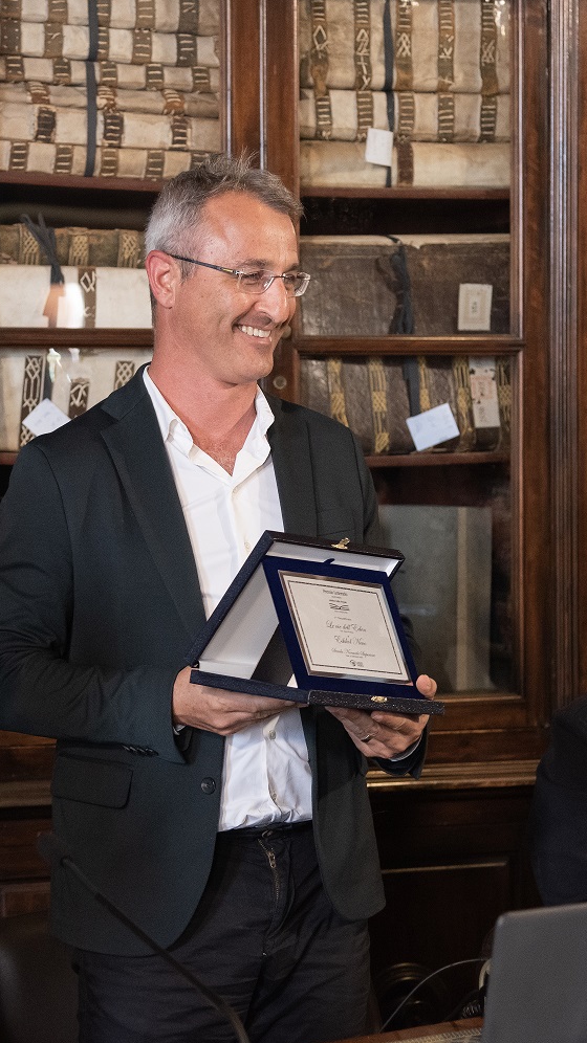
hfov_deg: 13.9
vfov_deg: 24.5
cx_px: 168
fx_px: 2408
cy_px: 523
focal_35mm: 87
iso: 2500
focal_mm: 55
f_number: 4
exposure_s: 1/250
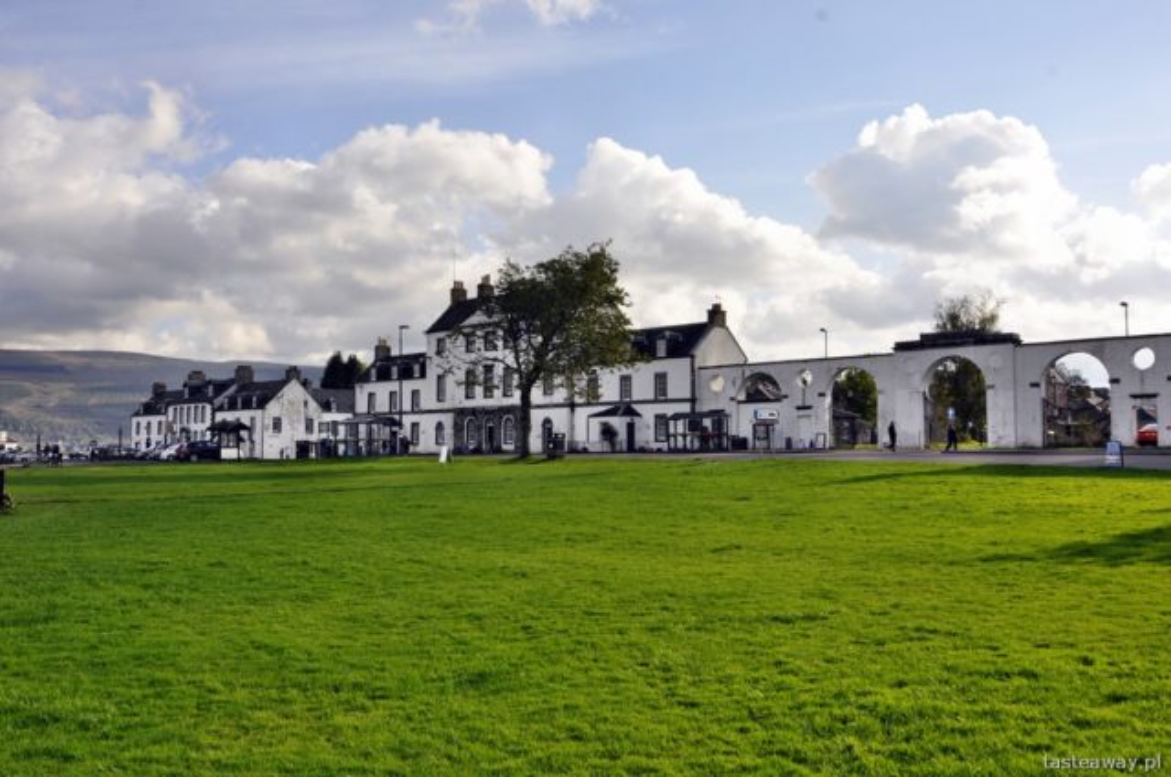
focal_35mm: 33
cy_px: 388
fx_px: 1072
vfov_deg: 39.9
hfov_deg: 57.3
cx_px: 586
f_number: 13
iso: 200
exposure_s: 1/200
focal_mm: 22
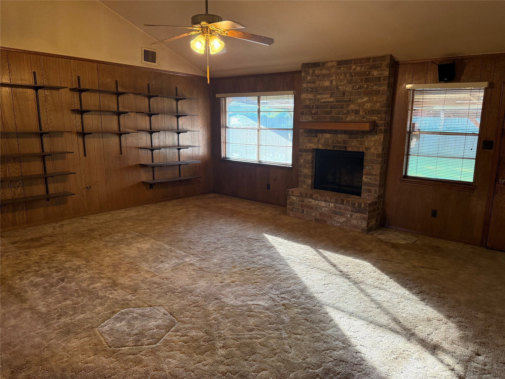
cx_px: 252
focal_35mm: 24
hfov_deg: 71.6
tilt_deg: -10.4
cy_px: 190
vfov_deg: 56.8
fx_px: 350
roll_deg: -0.3
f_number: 1.78
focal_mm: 6.76
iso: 320
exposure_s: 1/120
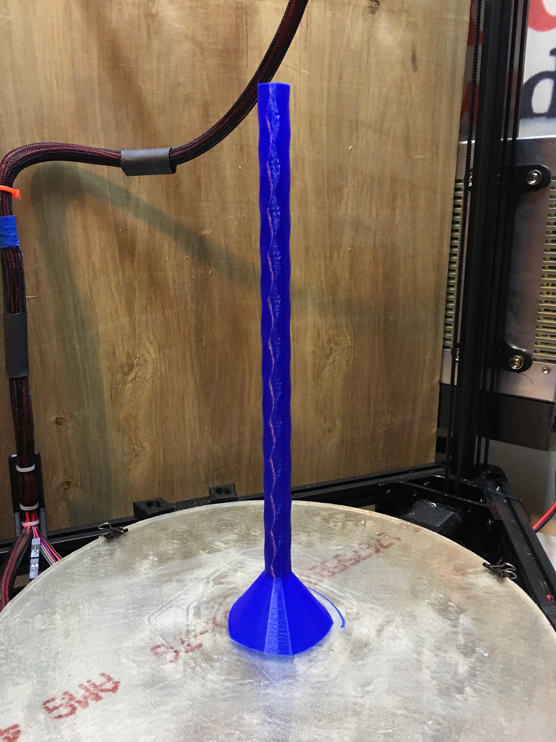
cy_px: 371
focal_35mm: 29
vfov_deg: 61.7
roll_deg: -0.8
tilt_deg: -13.5
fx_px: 621
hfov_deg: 48.2
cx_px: 278
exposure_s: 1/15
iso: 80
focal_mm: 4.15
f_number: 2.2
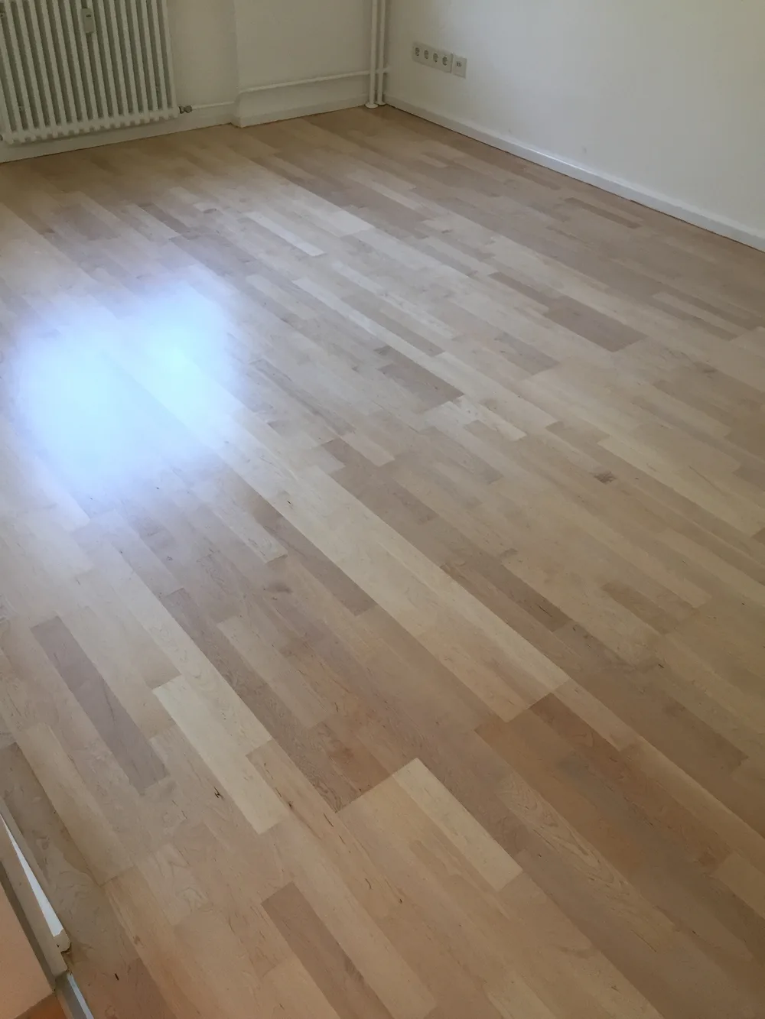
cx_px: 382
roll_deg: -2.2
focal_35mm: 29
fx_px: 854
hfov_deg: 48.2
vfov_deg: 61.7
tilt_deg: -39.4
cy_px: 510
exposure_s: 1/33
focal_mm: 4.15
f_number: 2.2
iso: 32
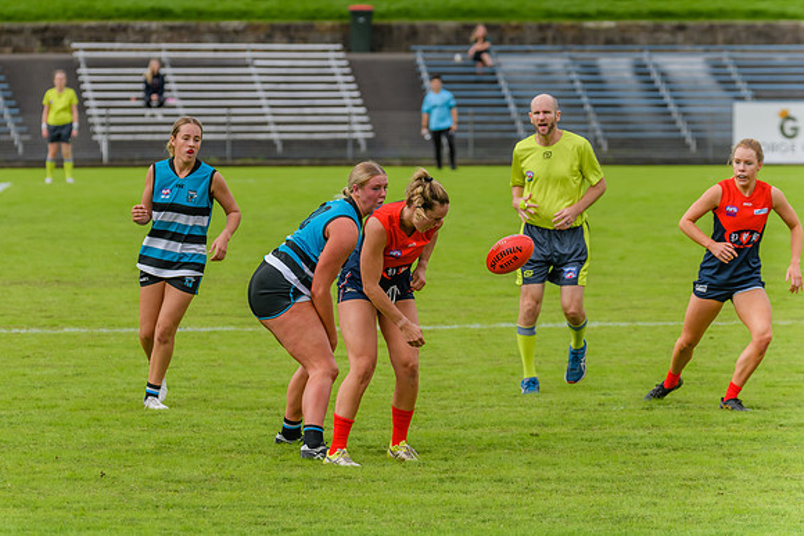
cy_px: 218
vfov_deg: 4.7
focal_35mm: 296
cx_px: 327
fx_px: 6604
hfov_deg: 7.0
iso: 800
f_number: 5.6
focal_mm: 240
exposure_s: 1/2000
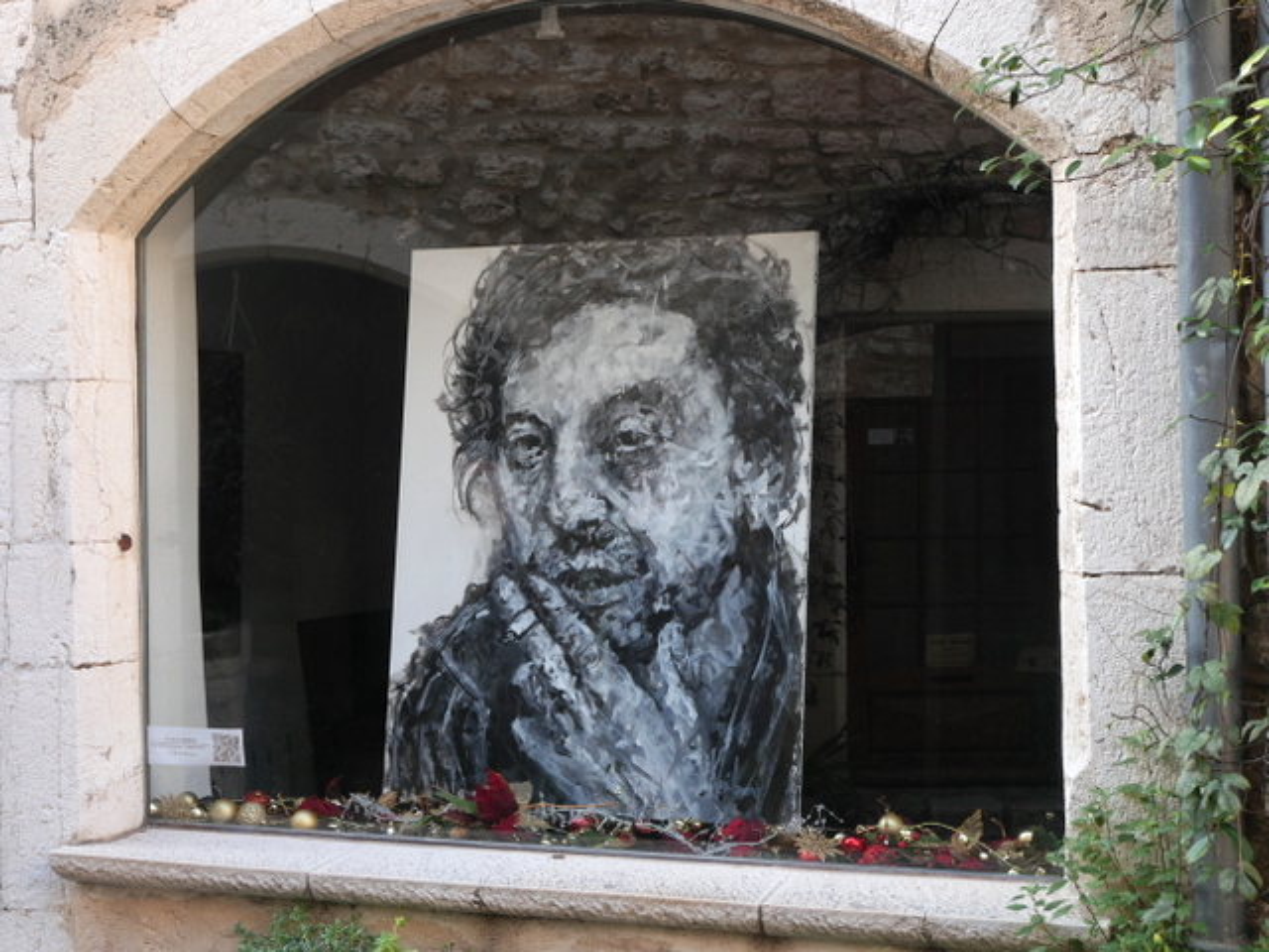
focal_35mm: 50
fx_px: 1833
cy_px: 476
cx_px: 634
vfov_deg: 29.1
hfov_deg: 38.2
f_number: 5.2
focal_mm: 25
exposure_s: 1/60
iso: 250
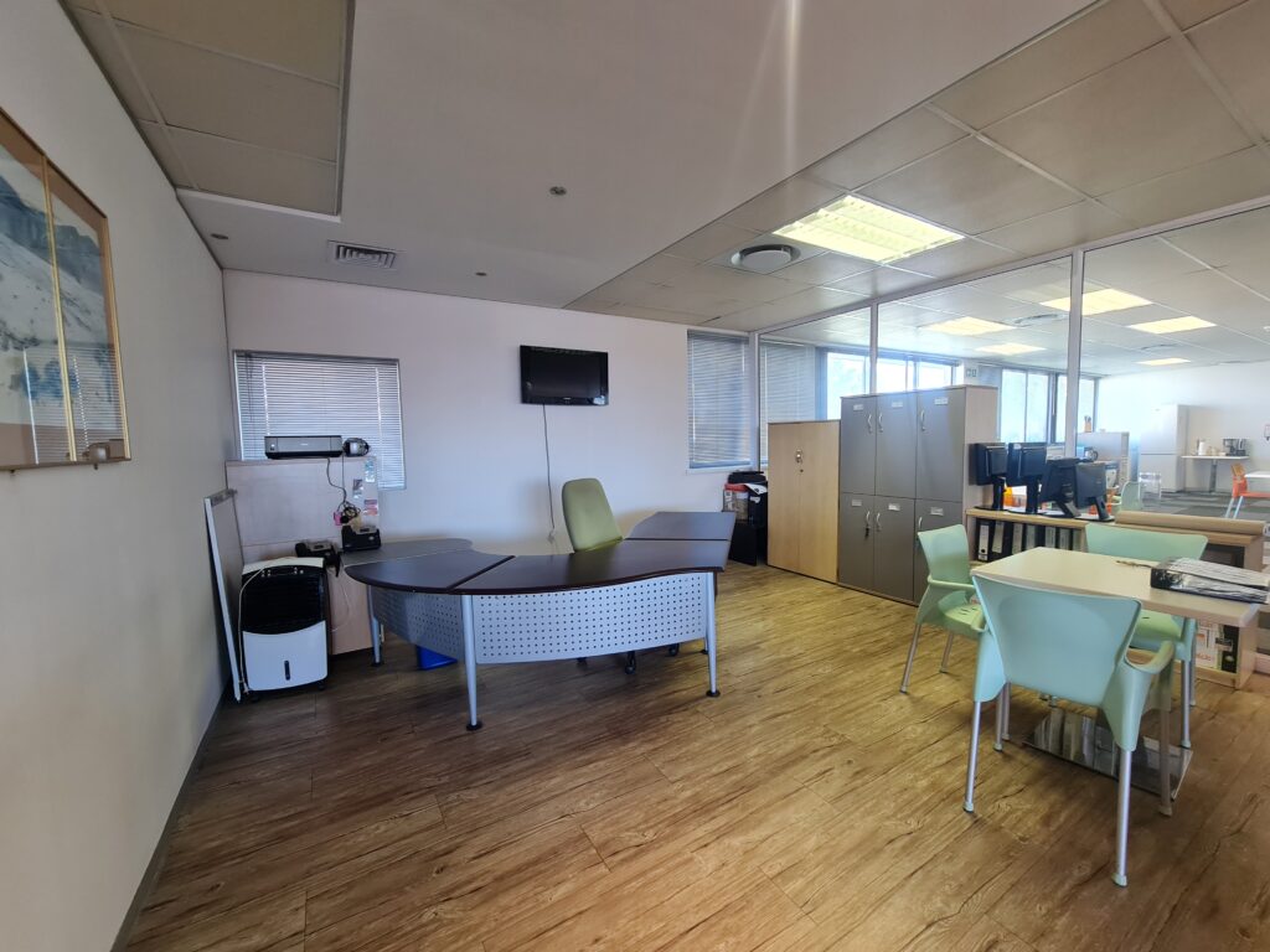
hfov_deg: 106.2
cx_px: 635
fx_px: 477
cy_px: 476
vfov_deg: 89.9
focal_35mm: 13
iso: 160
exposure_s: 1/50
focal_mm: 2.2
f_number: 2.2
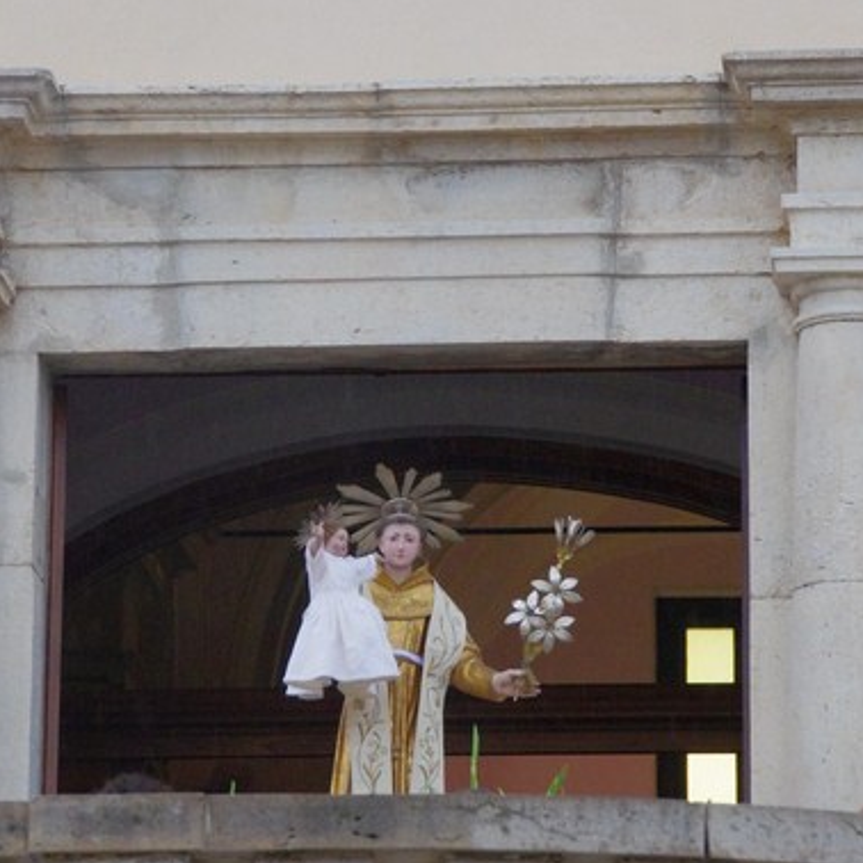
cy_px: 381
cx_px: 420
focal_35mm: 266
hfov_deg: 6.6
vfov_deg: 6.6
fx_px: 7498
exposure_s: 1/160
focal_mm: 105
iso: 3200
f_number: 6.3
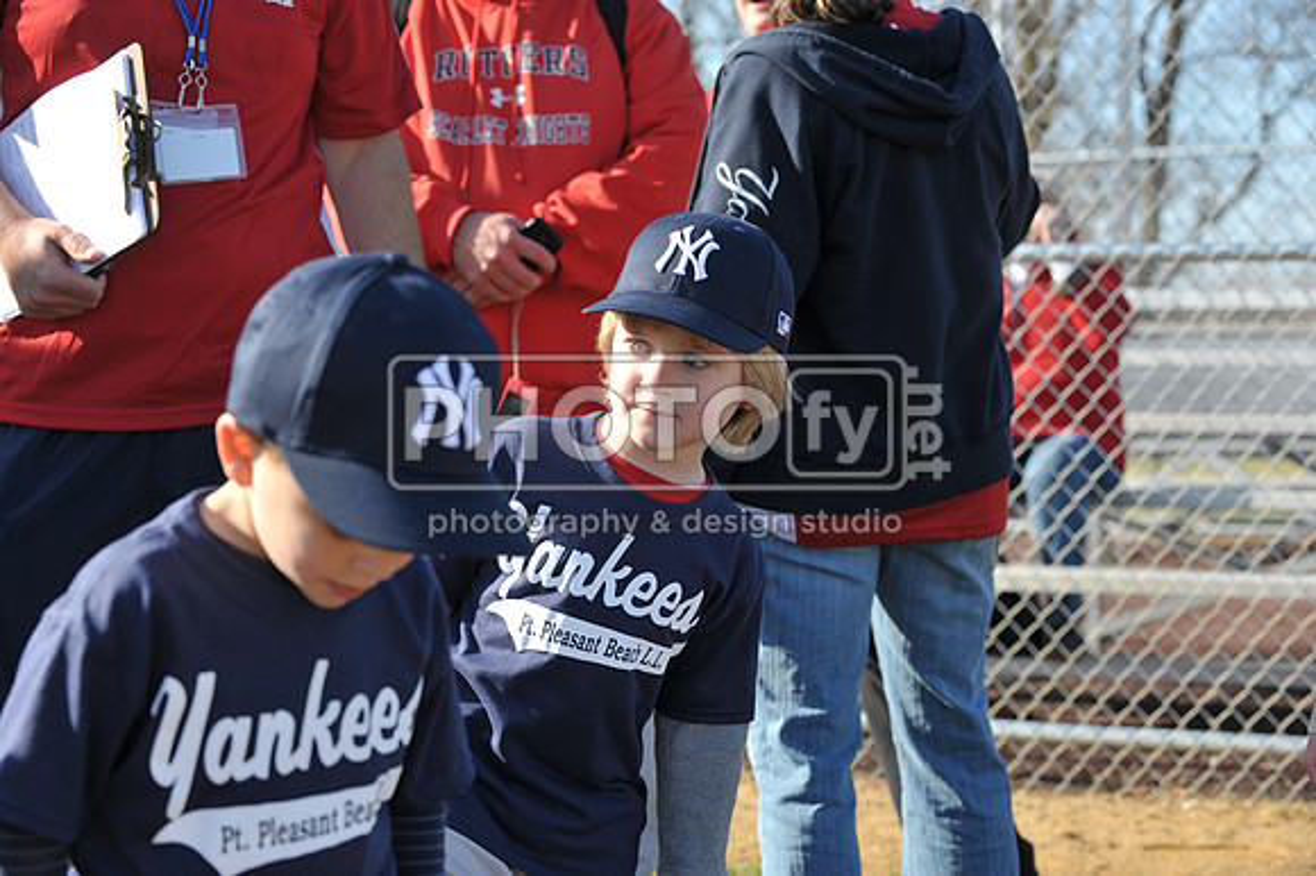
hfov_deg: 28.9
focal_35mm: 70
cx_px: 658
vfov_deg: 19.4
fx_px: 2557
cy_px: 438
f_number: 5.6
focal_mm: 70
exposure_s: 1/1000
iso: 400
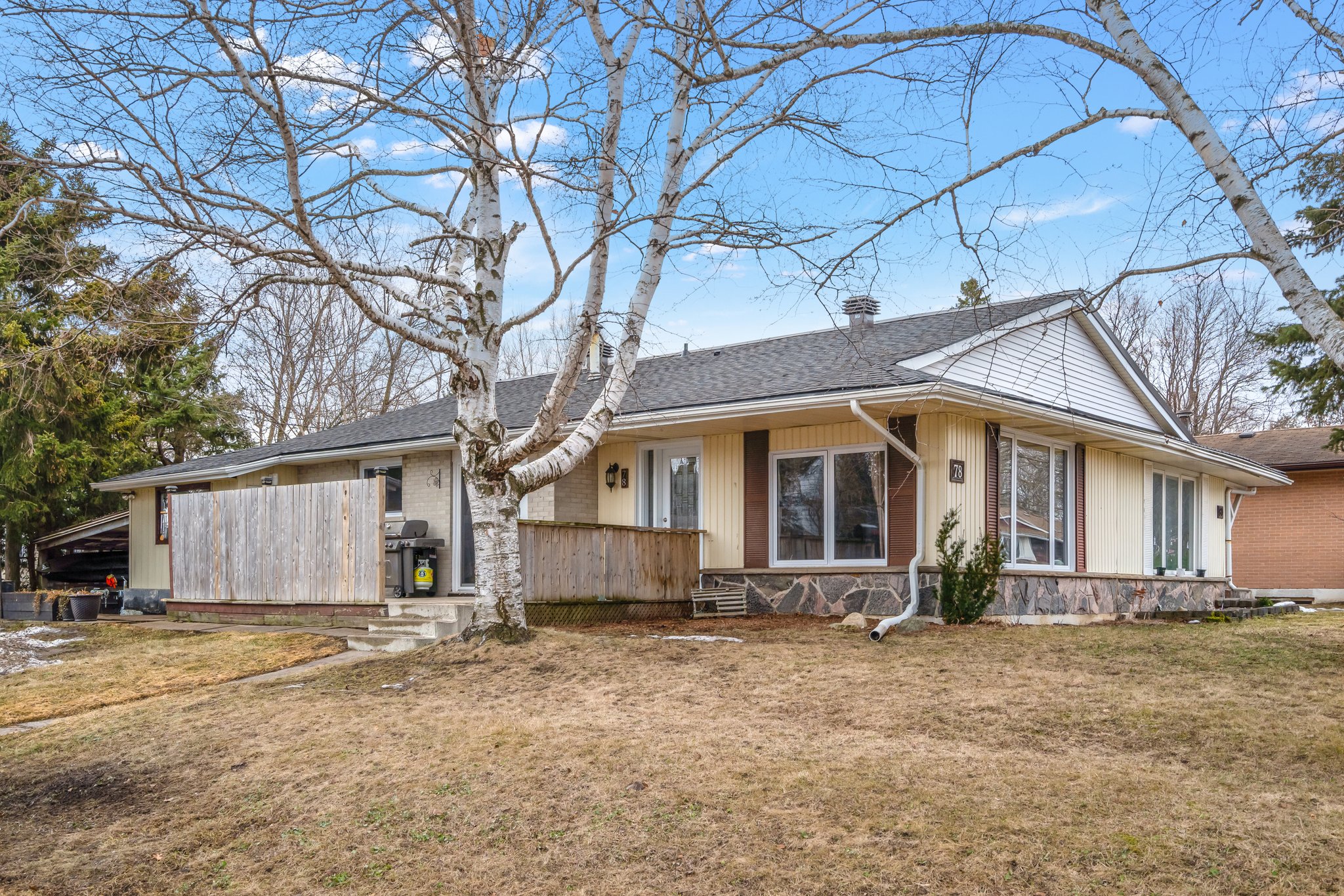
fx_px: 1120
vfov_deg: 43.6
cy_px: 448
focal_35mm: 30
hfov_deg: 61.9
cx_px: 672
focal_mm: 30
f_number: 8
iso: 640
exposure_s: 1/160
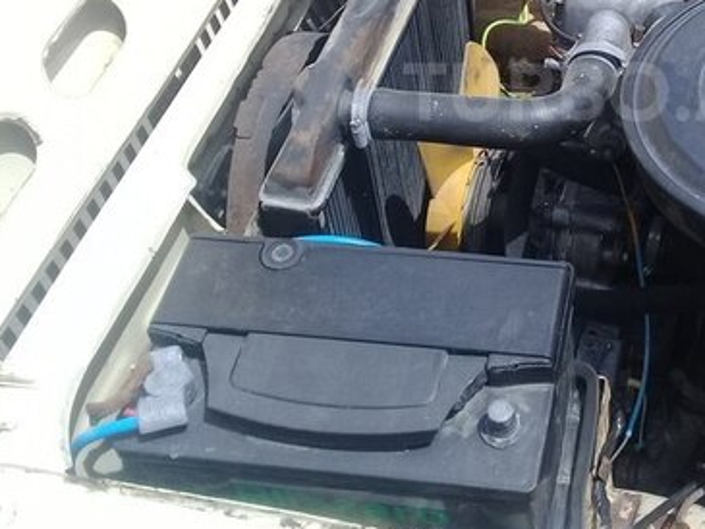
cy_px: 92
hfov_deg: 33.0
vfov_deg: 25.6
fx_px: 1141
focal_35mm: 56
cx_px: 601
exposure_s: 1/994
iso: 50
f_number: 2.2
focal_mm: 3.3
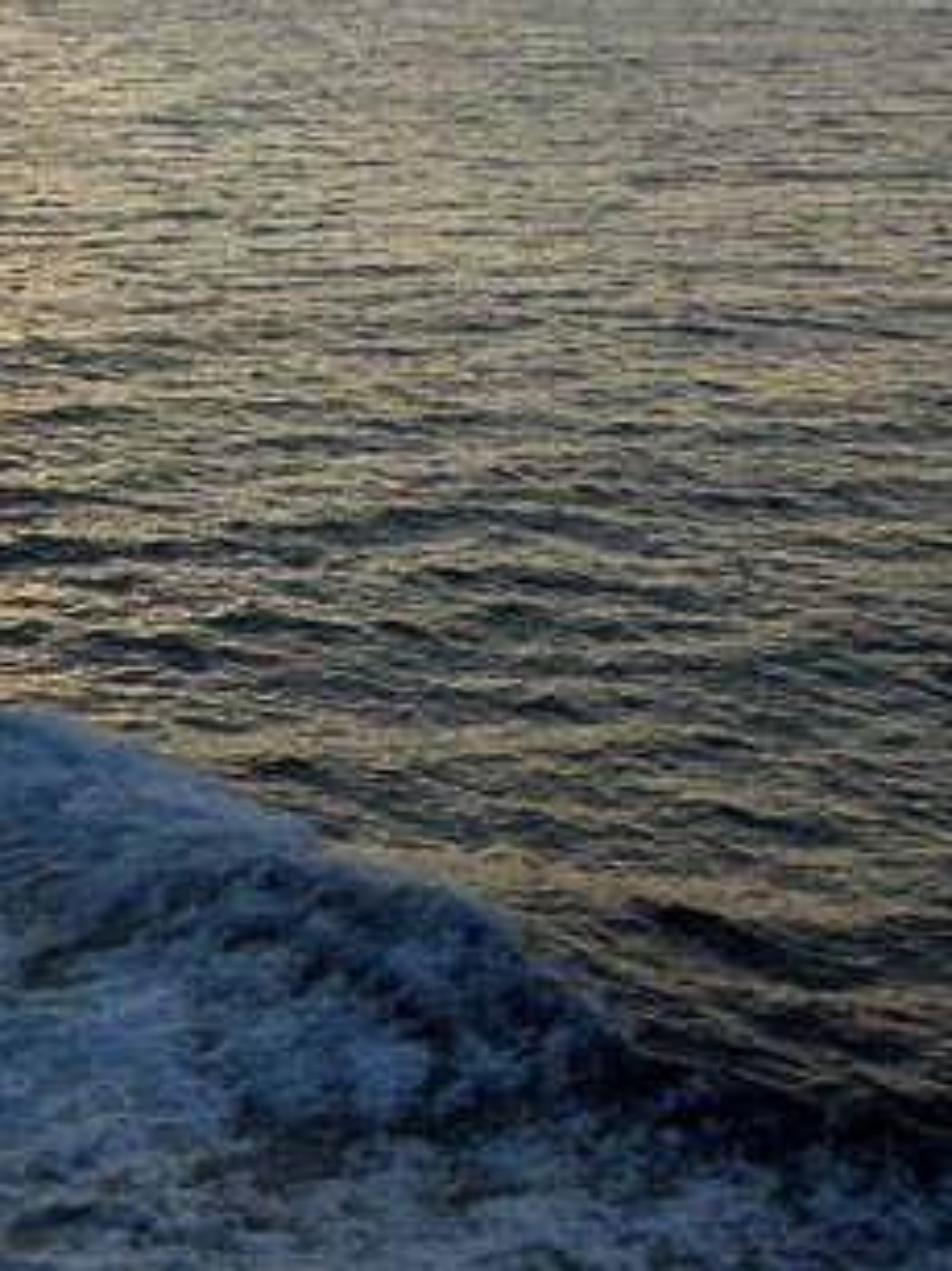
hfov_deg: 16.2
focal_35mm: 91
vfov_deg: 21.5
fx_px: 3339
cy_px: 493
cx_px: 360
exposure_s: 1/80
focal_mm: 10.2
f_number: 5.6
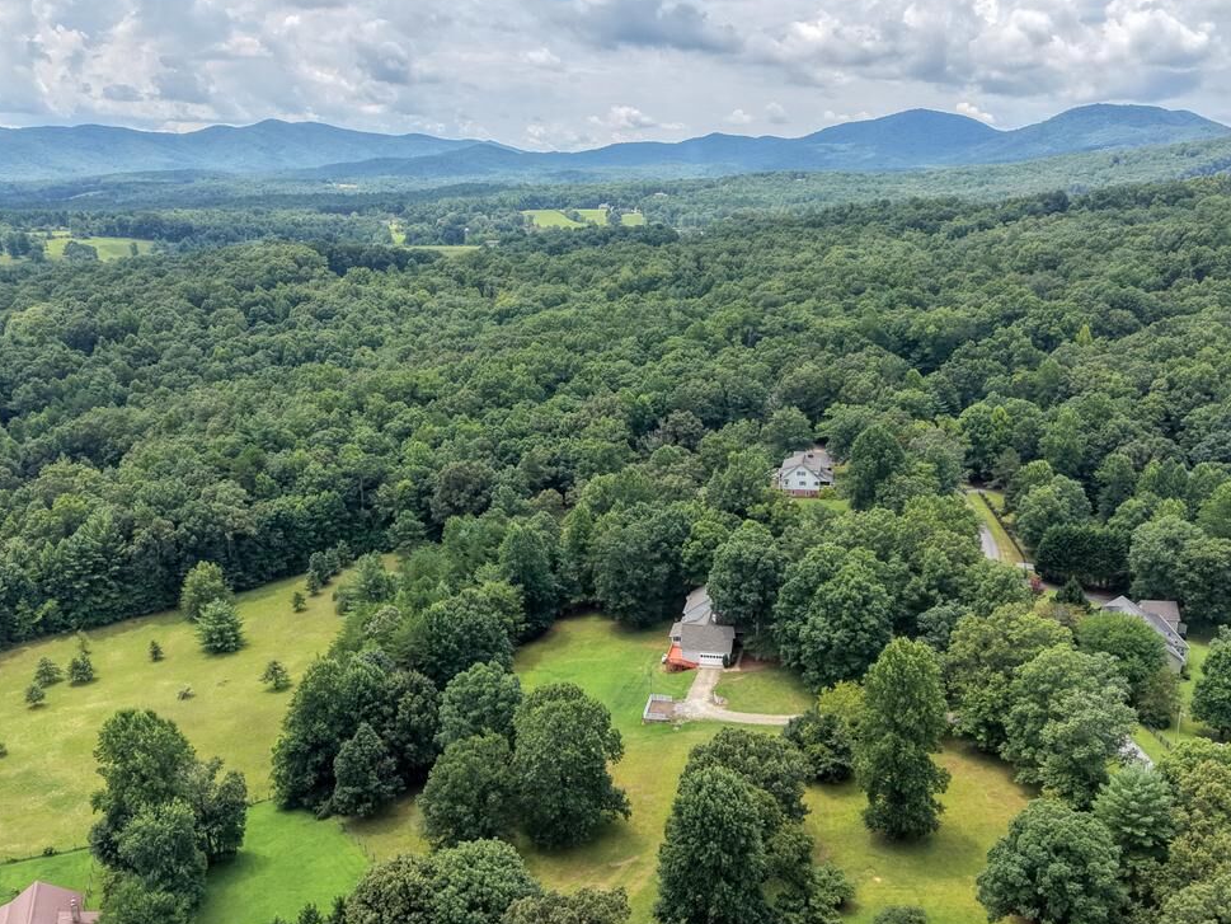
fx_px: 1174
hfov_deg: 55.3
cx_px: 655
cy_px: 535
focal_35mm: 33
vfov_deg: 42.8
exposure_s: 1/8000
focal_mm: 8.67
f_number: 1.8
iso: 330
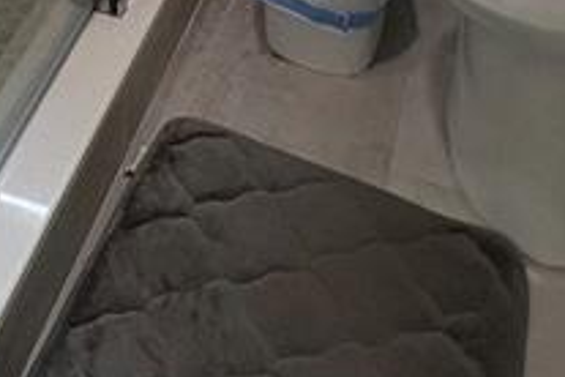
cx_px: 5
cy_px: -645
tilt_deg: -5.4
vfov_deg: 12.4
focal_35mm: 72
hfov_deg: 26.6
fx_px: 1130
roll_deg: +3.2
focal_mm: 2.22
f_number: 2.2
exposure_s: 1/120
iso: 200
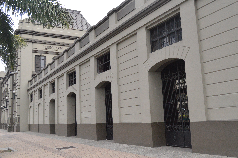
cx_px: 119
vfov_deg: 36.8
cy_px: 79
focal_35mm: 36
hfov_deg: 53.2
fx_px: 238
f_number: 6.3
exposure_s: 1/2000
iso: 1600
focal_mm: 24
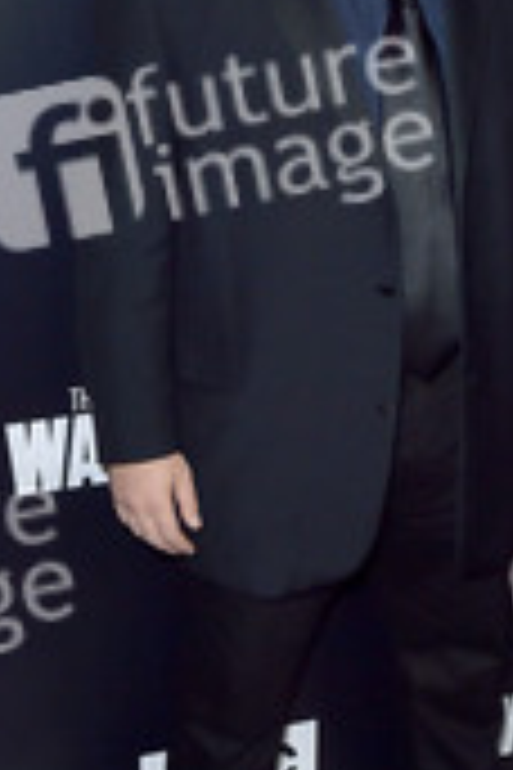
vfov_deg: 27.0
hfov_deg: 18.1
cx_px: 335
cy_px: 369
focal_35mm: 75
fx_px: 1603
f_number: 5.6
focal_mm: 32
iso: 500
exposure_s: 1/250
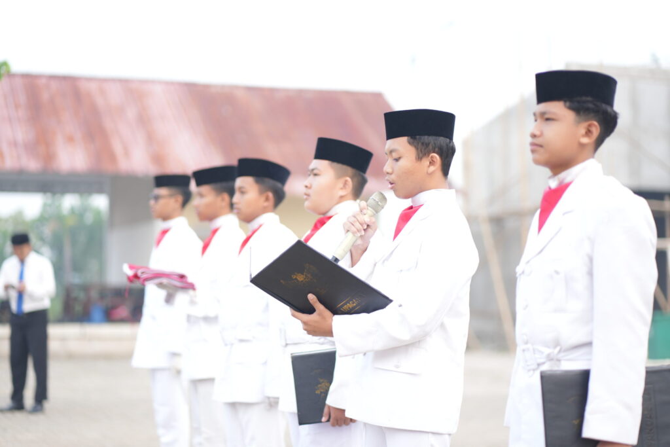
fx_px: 1582
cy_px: 224
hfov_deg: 23.9
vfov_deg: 16.1
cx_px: 335
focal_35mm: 85
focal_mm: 85
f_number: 1.8
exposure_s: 1/125
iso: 100
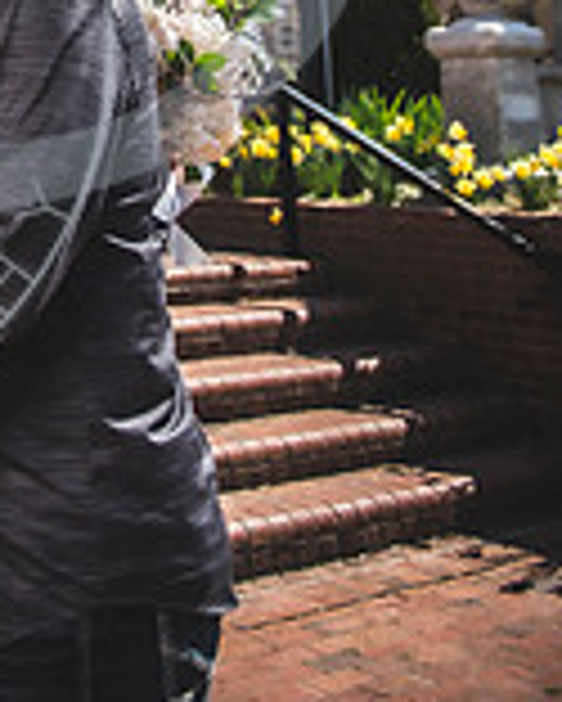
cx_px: -103
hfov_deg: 21.9
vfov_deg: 24.1
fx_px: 1350
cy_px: -297
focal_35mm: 65
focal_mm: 24
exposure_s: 1/2500
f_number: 2.8
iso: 100
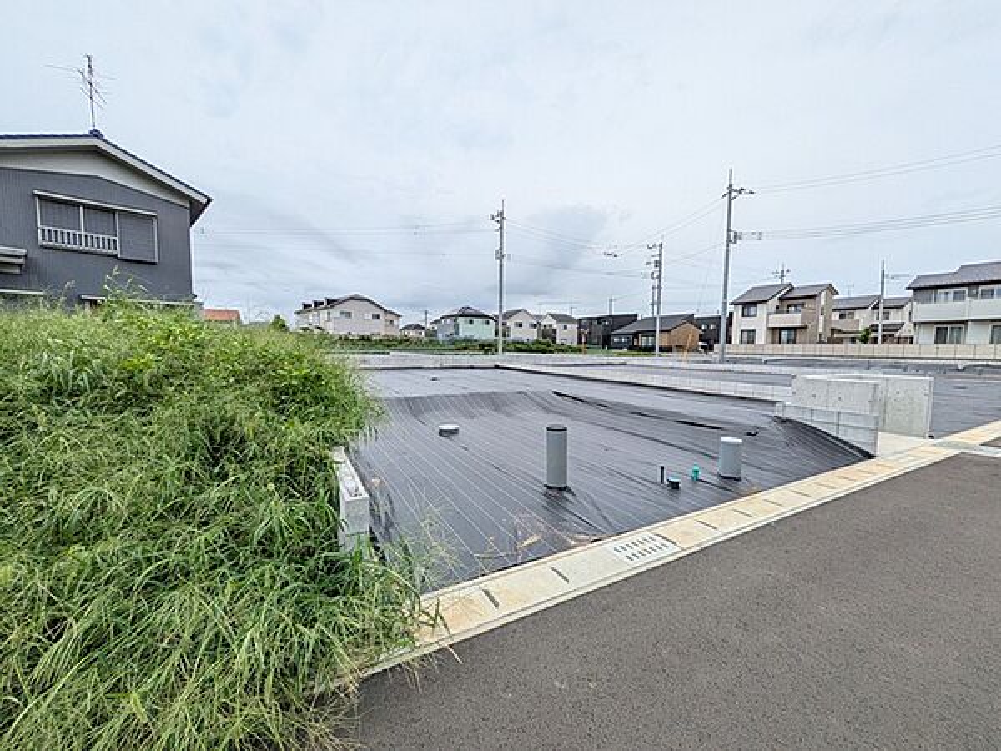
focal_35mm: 14
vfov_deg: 85.7
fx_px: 405
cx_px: 500
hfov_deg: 102.1
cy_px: 376
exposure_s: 1/2188
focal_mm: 1.83
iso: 51
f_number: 2.2
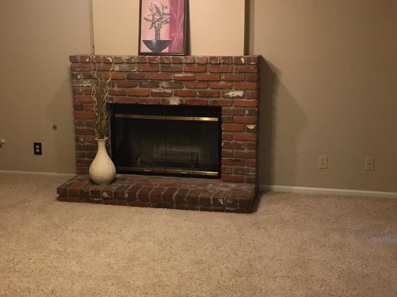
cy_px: 128
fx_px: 527
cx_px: 188
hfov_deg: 41.2
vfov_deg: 31.5
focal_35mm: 46
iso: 125
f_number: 2.2
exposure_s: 1/30
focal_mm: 4.15
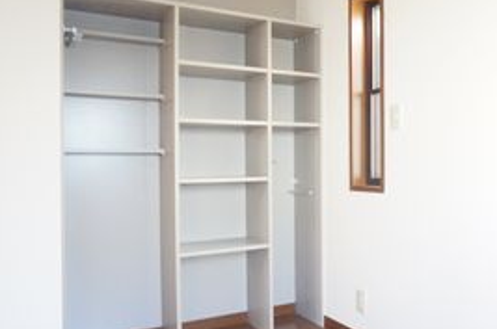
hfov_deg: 42.3
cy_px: 167
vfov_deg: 29.8
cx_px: 372
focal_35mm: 45
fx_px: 620
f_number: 2.8
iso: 3200
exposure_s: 1/25
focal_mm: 16
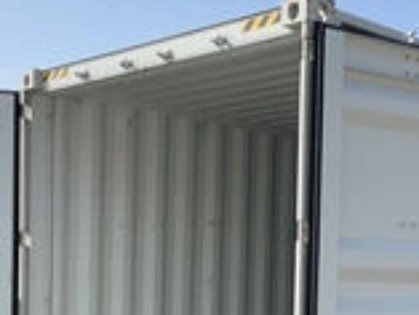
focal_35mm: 74
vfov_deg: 19.5
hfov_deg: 26.2
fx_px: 896
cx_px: 256
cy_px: 296
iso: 25
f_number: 1.8
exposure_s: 1/1221
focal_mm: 3
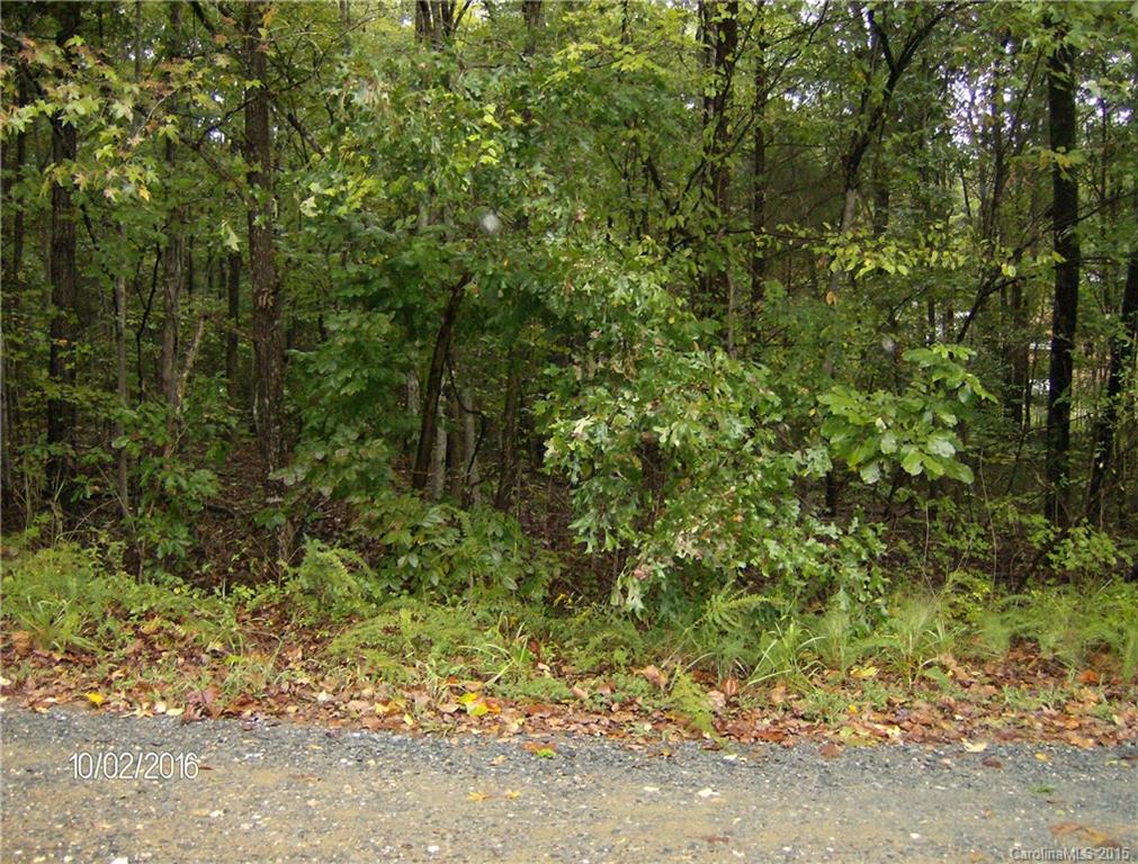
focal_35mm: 36
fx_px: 1189
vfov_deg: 40.0
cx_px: 569
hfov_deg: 51.1
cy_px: 432
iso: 200
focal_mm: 6
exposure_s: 1/60
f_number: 2.8
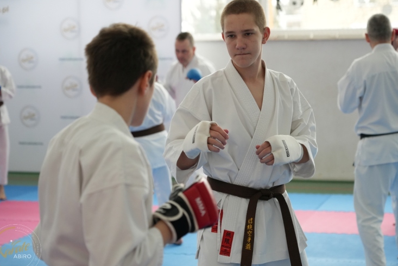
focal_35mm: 84
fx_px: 929
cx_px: 205
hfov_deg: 24.2
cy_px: 132
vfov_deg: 16.3
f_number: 4
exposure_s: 1/400
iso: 3200
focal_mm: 77
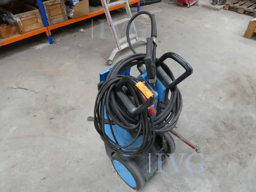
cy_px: 96
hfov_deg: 71.6
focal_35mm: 24
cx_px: 128
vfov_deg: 56.8
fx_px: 177
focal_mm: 4.3
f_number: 3.3
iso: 200
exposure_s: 1/60
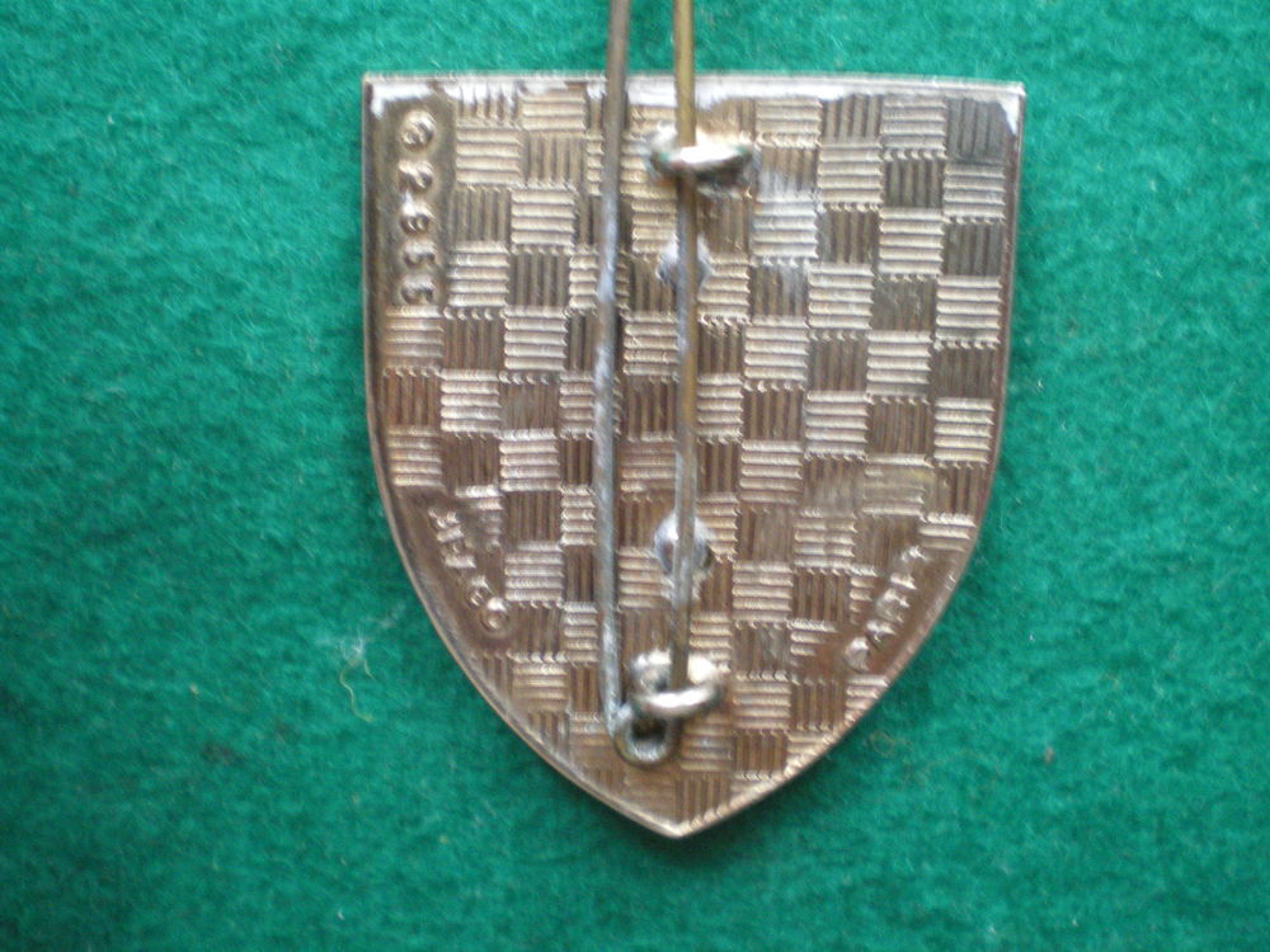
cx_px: 635
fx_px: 1394
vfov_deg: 37.7
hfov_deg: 49.0
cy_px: 476
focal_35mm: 38
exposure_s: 1/6
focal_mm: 6.3
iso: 400
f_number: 3.1
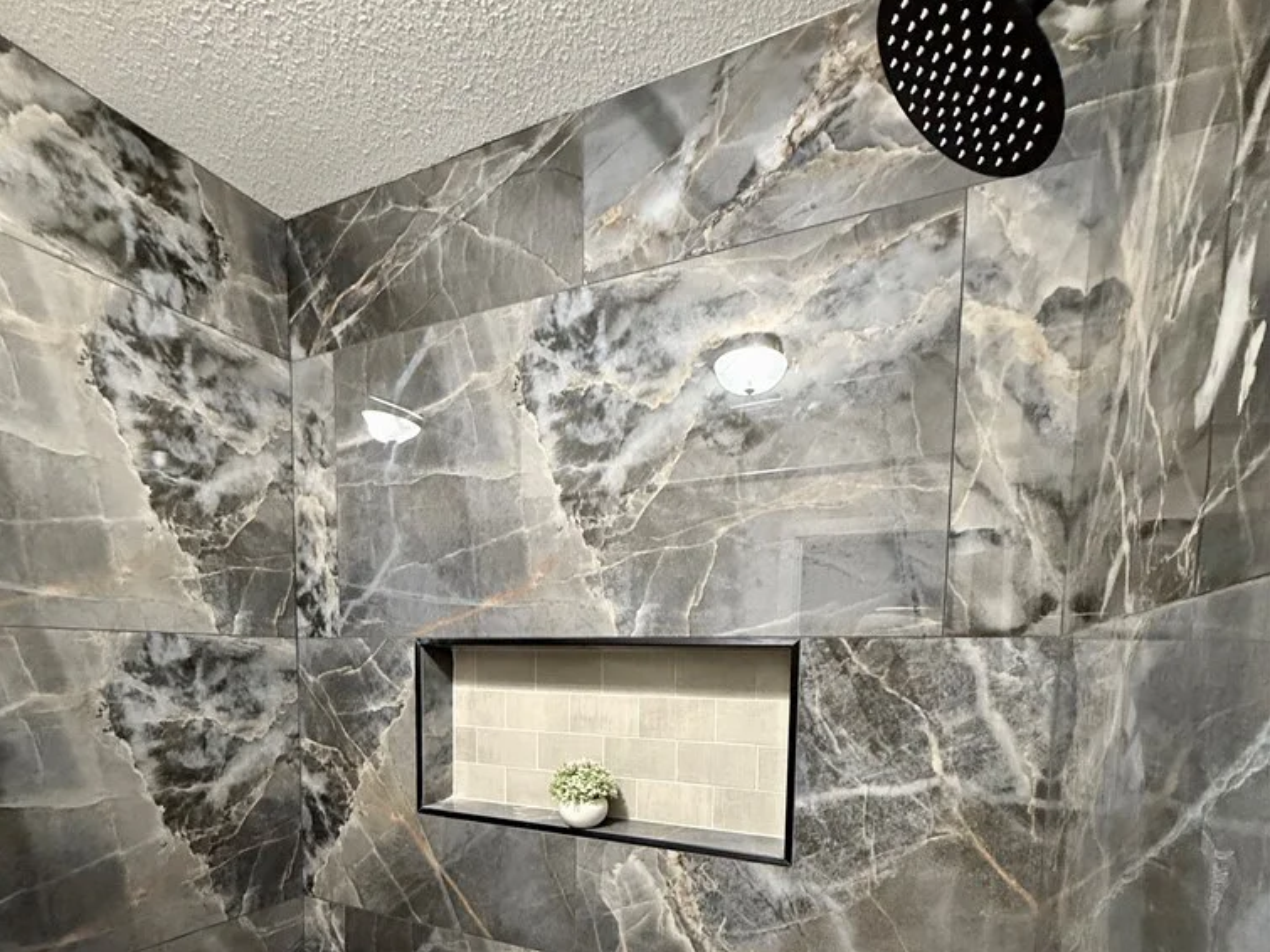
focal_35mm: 19
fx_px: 697
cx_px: 626
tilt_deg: -4.6
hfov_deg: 84.7
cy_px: 725
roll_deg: -1.0
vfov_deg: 64.2
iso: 800
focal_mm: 2.22
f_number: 2.2
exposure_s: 1/60
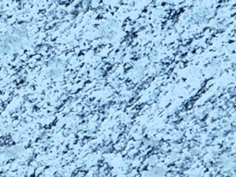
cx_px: -204
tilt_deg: -18.0
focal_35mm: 88
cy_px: -258
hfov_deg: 17.5
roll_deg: +0.9
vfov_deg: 12.7
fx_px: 600
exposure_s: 1/120
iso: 320
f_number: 2.2
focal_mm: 2.22
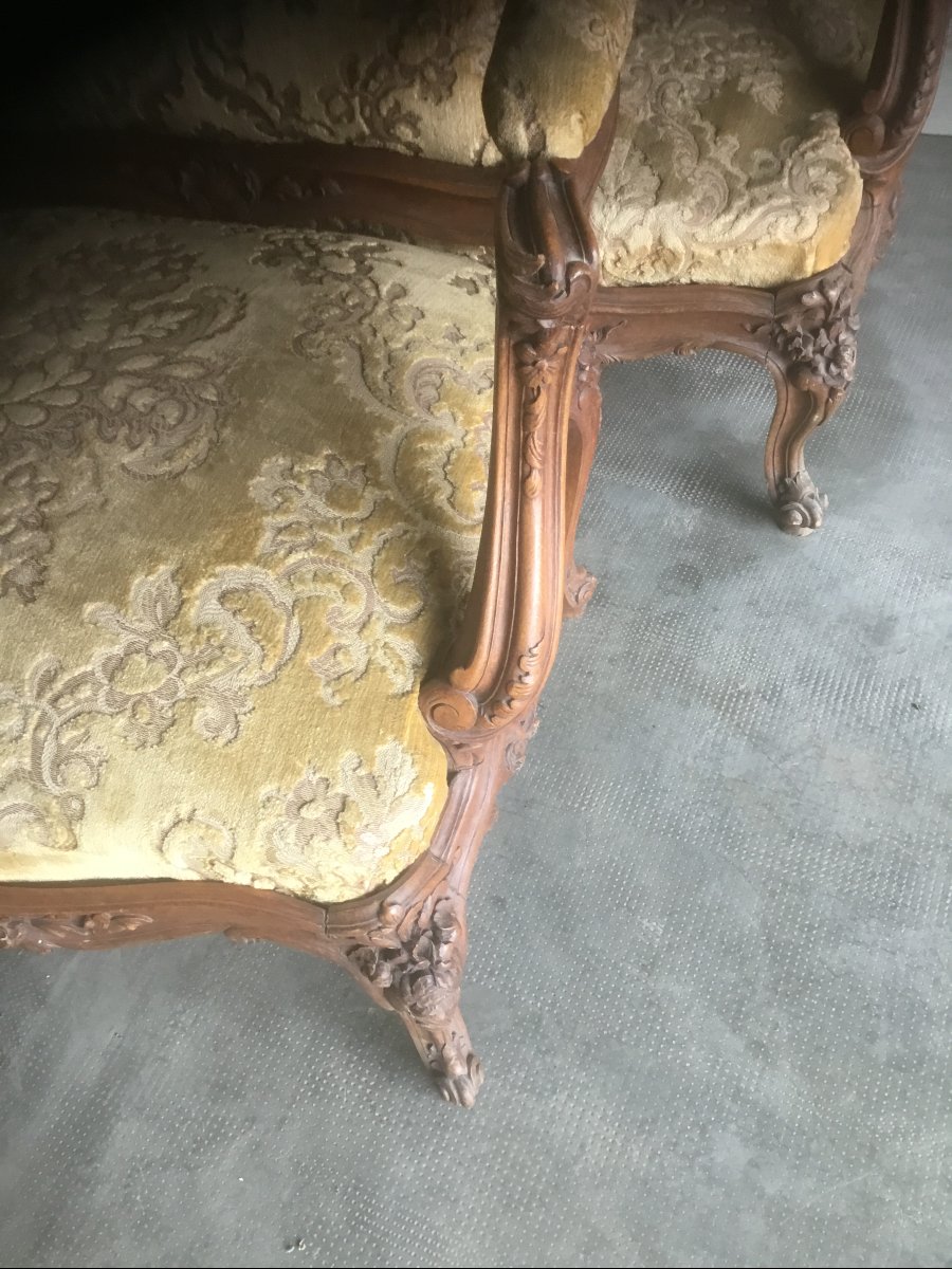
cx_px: 476
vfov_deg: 58.4
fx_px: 1137
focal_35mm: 31
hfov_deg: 45.4
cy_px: 634
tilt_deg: -51.1
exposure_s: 1/33
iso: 100
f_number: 2.4
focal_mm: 3.3
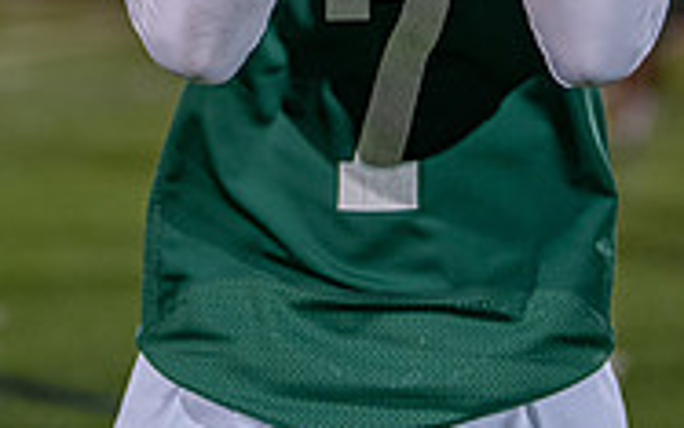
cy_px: -349
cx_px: 343
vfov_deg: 6.6
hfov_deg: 10.8
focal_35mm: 194
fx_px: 3617
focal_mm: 50
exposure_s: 1/1000
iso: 1000
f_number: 1.2
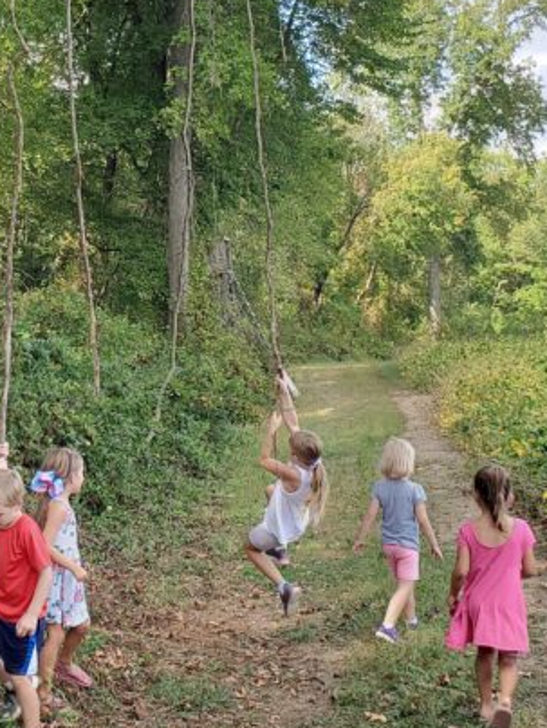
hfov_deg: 21.5
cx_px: 7
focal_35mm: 66
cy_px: 197
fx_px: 1388
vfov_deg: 29.0
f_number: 2.4
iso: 50
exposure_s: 1/311
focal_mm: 4.3
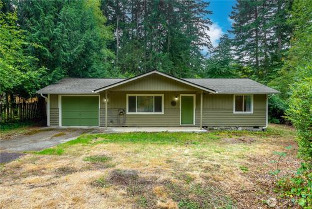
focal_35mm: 16
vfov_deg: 73.8
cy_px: 104
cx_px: 156
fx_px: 139
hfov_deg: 96.7
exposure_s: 1/30
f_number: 7.1
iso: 250
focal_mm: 16
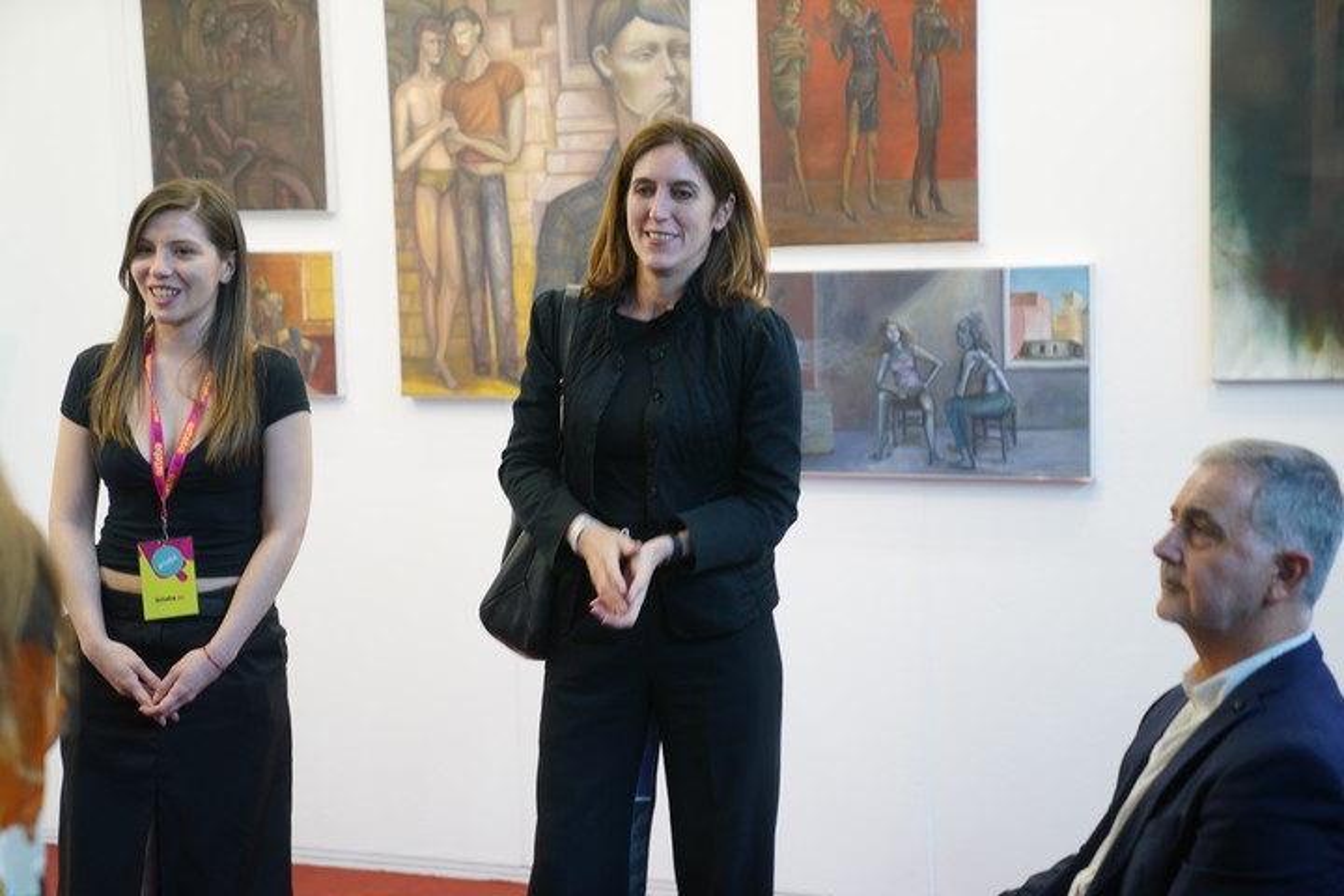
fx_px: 2613
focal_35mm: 70
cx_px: 672
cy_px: 448
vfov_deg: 19.5
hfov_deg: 28.8
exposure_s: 1/80
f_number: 2.8
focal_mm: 70
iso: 320
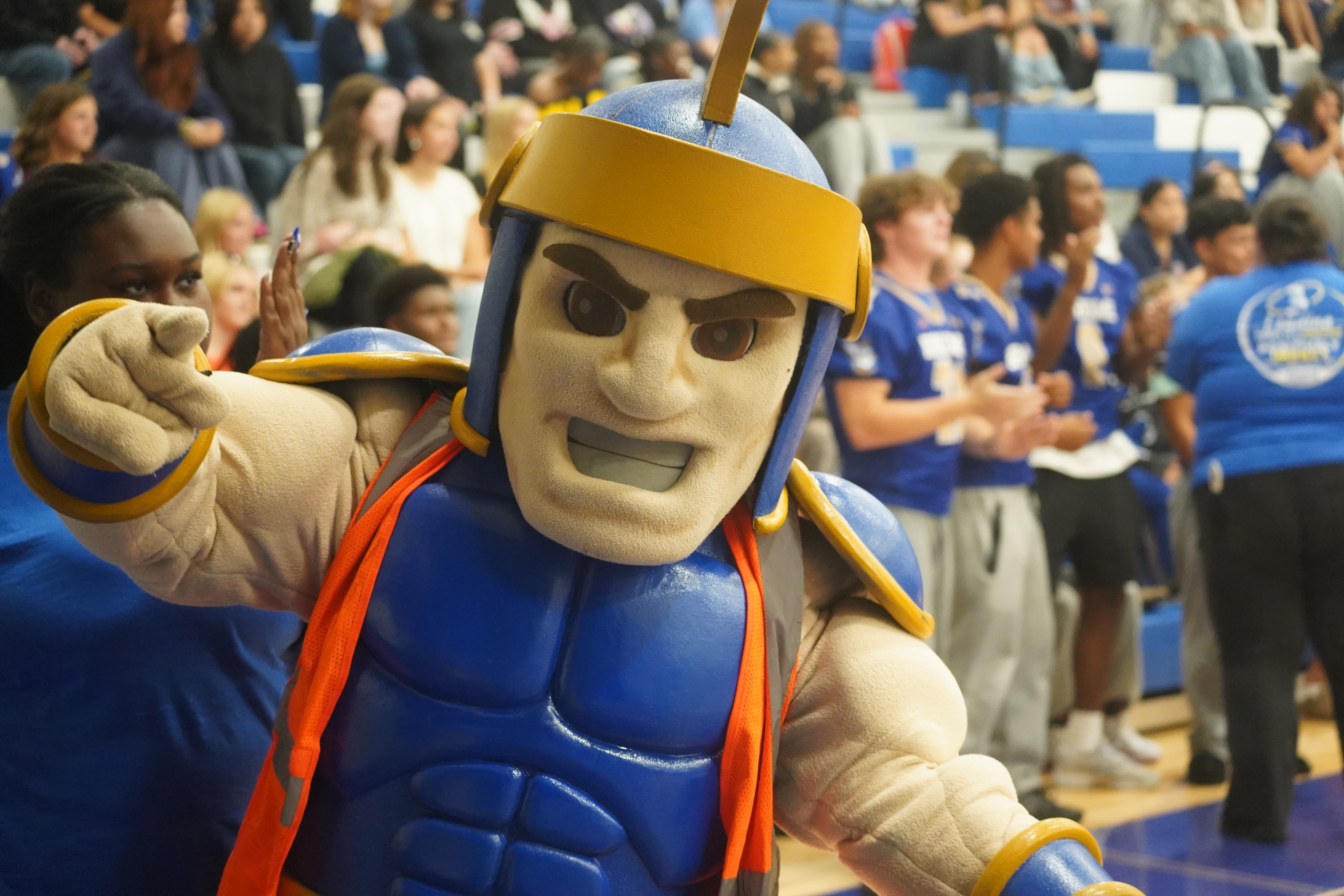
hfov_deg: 28.8
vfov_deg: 19.5
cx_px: 672
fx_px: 2613
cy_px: 448
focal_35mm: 70
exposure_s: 1/500
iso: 8000
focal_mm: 70
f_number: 4.5
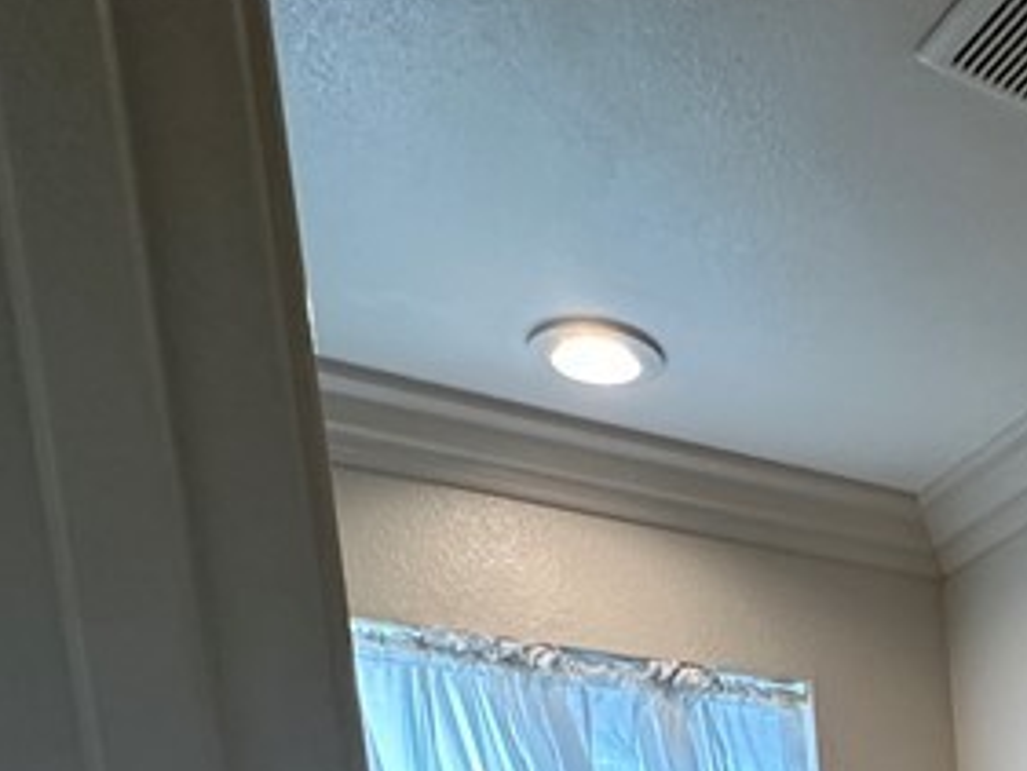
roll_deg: +2.8
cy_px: 1378
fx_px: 1514
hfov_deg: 31.5
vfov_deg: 20.5
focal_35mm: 51
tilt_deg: -8.5
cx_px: 1224
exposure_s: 1/120
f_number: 2.2
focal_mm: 2.22
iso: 160
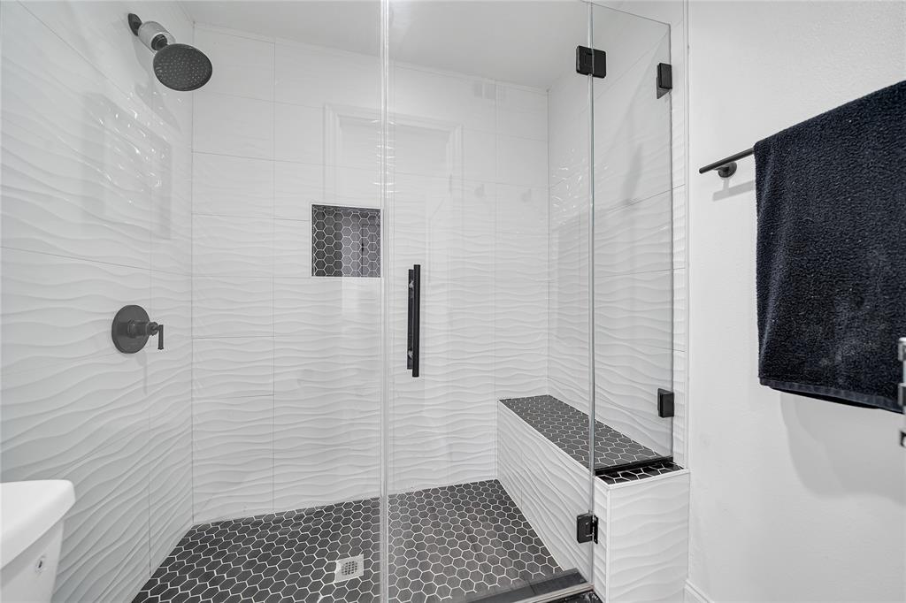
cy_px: 302
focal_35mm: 12
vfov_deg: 90.0
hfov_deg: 112.6
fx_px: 302
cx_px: 453
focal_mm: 12
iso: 50
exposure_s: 1.6
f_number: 6.3
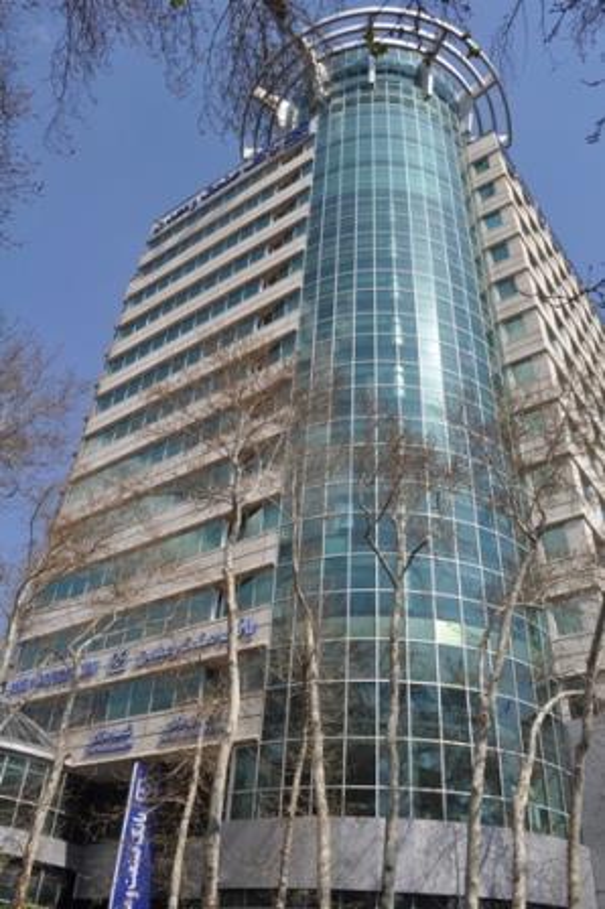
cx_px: 302
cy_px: 454
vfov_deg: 67.4
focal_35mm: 27
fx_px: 682
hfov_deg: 47.9
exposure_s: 1/400
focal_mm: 18
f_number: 10
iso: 200
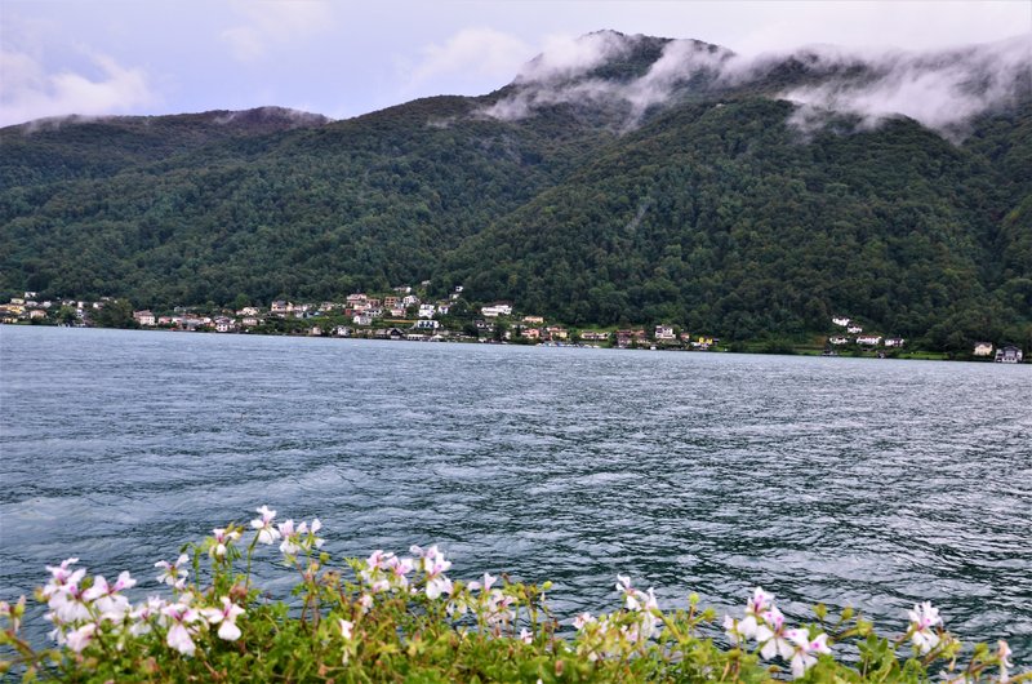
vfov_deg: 36.7
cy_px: 342
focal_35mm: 36
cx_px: 516
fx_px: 1030
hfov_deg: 53.2
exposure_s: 1/40
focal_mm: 24
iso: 320
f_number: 7.1
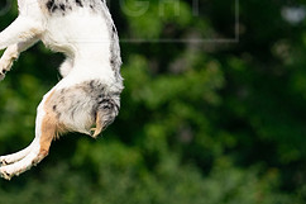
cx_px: 30
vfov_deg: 1.7
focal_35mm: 796
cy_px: 22
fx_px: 6761
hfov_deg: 2.6
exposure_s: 1/4000
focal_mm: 332
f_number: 6.3
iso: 1000
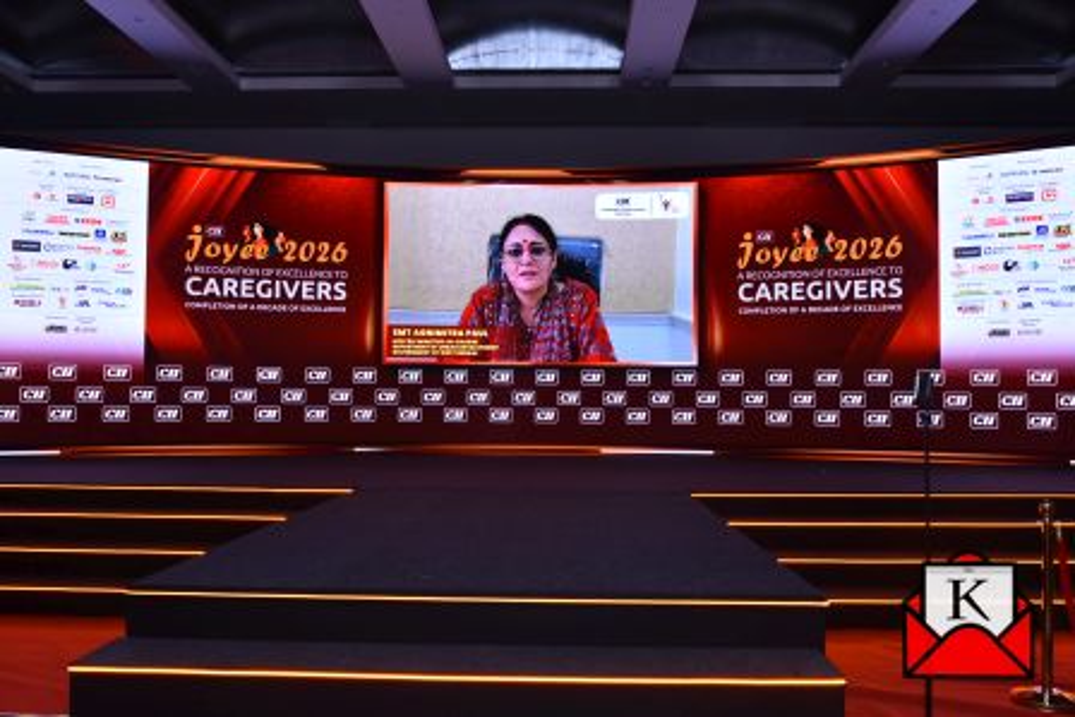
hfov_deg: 61.9
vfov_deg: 43.6
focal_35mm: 30
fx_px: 896
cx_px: 538
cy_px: 358
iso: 2000
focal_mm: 30
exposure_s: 1/125
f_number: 8
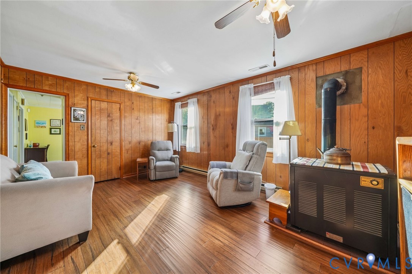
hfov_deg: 108.4
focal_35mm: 13
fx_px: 149
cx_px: 206
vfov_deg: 85.4
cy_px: 137
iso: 200
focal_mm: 13
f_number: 8
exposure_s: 1/8
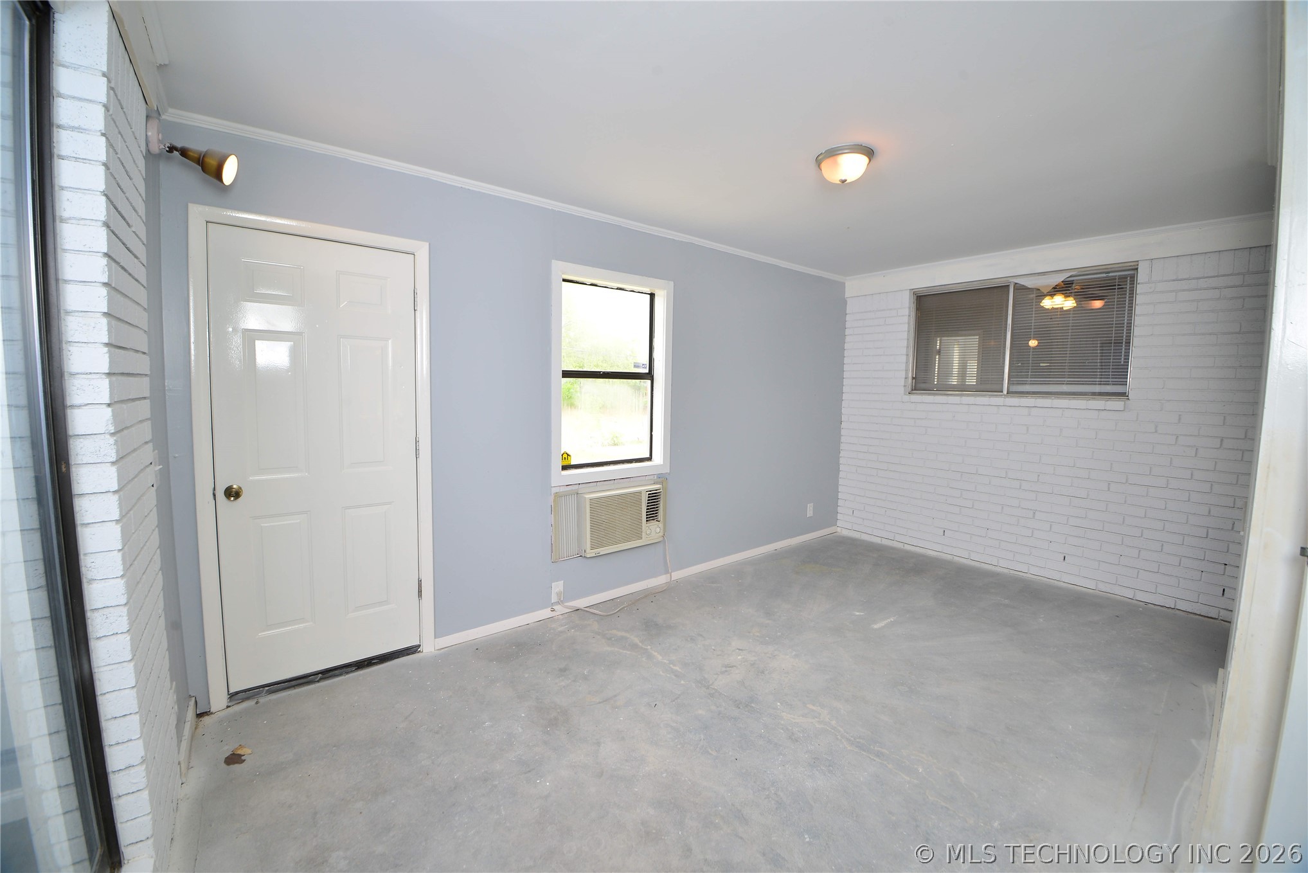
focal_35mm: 14
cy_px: 436
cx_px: 654
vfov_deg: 81.2
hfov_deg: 104.2
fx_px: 509
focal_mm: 14
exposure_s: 1/80
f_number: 8
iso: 500
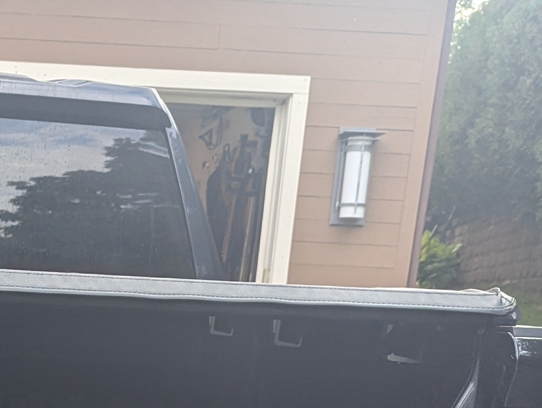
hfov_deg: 21.0
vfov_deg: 14.4
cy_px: 756
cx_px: -42
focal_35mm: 89
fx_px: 1395
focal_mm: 6.81
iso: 62
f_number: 1.85
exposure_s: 1/240
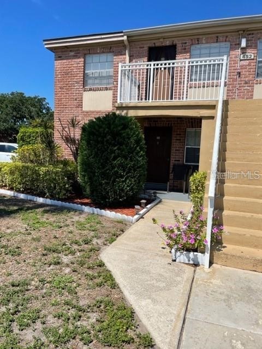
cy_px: 174
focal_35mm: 26
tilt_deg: -5.0
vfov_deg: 67.3
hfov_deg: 53.1
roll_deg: -2.4
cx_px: 131
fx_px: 262
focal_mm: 5.1
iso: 32
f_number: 1.6
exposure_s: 1/4902
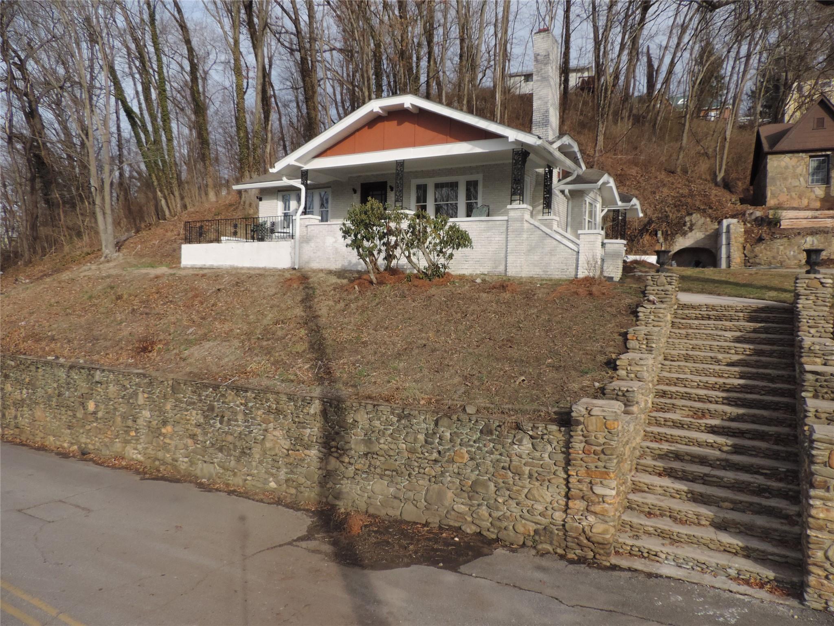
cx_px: 417
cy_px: 313
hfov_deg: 71.6
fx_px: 578
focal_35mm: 24
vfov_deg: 56.8
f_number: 3
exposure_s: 1/2000
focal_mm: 4.3
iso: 220
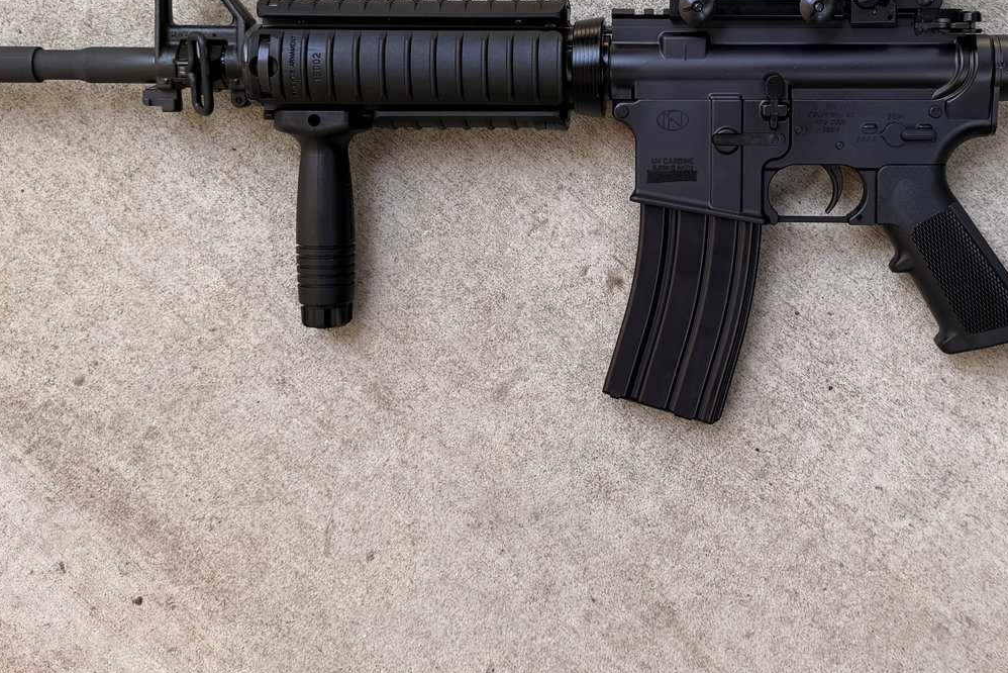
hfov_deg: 40.5
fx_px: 1344
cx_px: 689
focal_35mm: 48
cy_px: 150
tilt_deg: -85.8
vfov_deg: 27.6
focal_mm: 6.76
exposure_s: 1/344
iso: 80
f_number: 1.78
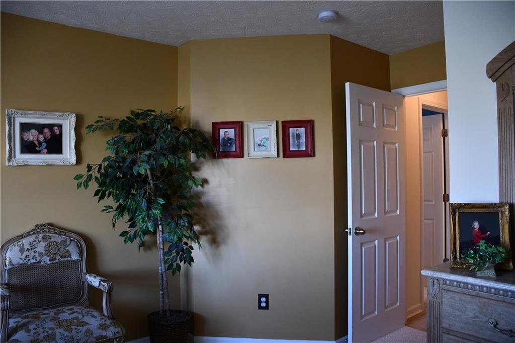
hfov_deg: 67.4
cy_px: 172
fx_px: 386
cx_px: 258
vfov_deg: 47.9
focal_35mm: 27
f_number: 3.5
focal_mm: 18
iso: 1250
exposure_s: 1/125
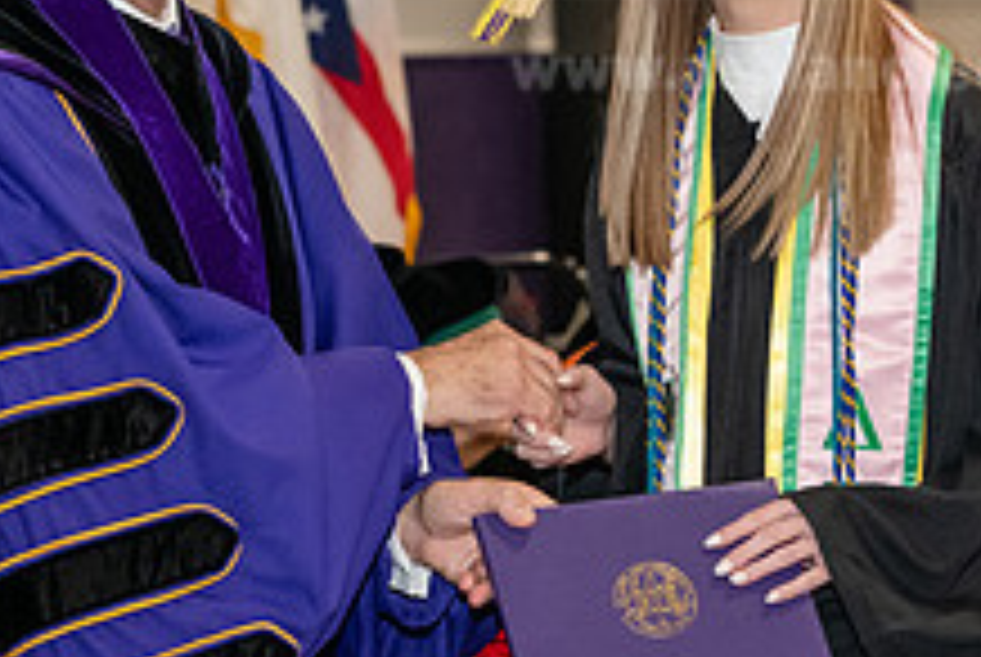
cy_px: 164
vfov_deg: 7.4
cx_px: 306
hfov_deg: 11.0
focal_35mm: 186
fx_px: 5075
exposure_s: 1/200
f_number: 5
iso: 2500
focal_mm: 70
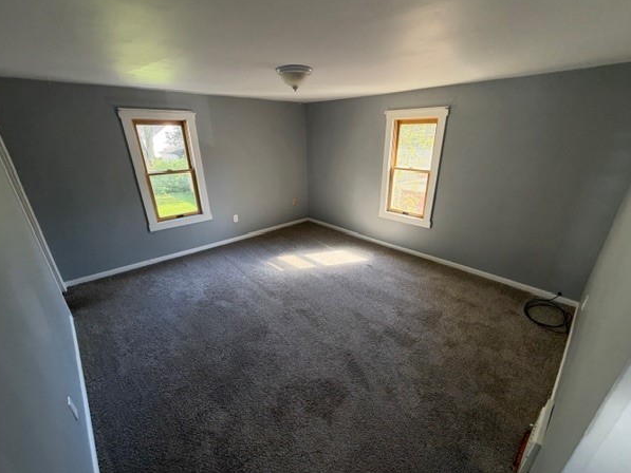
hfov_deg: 98.1
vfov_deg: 81.7
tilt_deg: -22.4
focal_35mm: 15
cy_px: 248
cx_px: 327
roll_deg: +0.6
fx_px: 273
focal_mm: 2.22
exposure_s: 1/113
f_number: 2.2
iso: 320
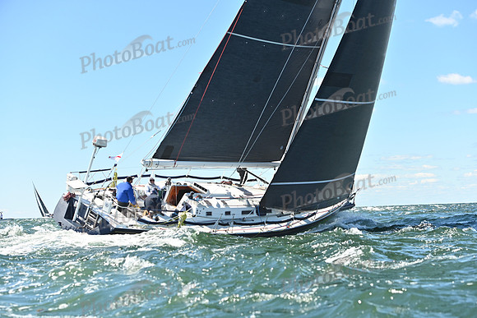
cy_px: 159
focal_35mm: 70
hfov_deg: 28.8
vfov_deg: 19.5
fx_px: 928
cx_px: 238
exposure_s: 1/1600
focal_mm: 70
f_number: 5.6
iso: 320
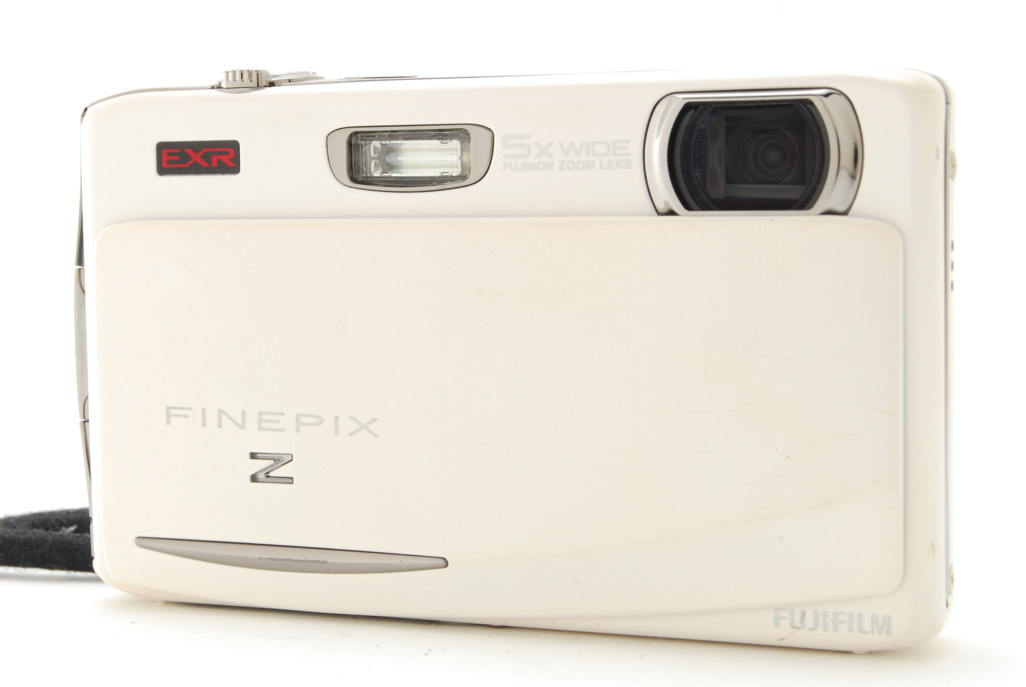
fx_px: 2354
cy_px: 344
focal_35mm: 82
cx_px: 513
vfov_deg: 16.6
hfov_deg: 24.6
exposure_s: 1/160
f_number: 20
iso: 400
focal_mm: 55
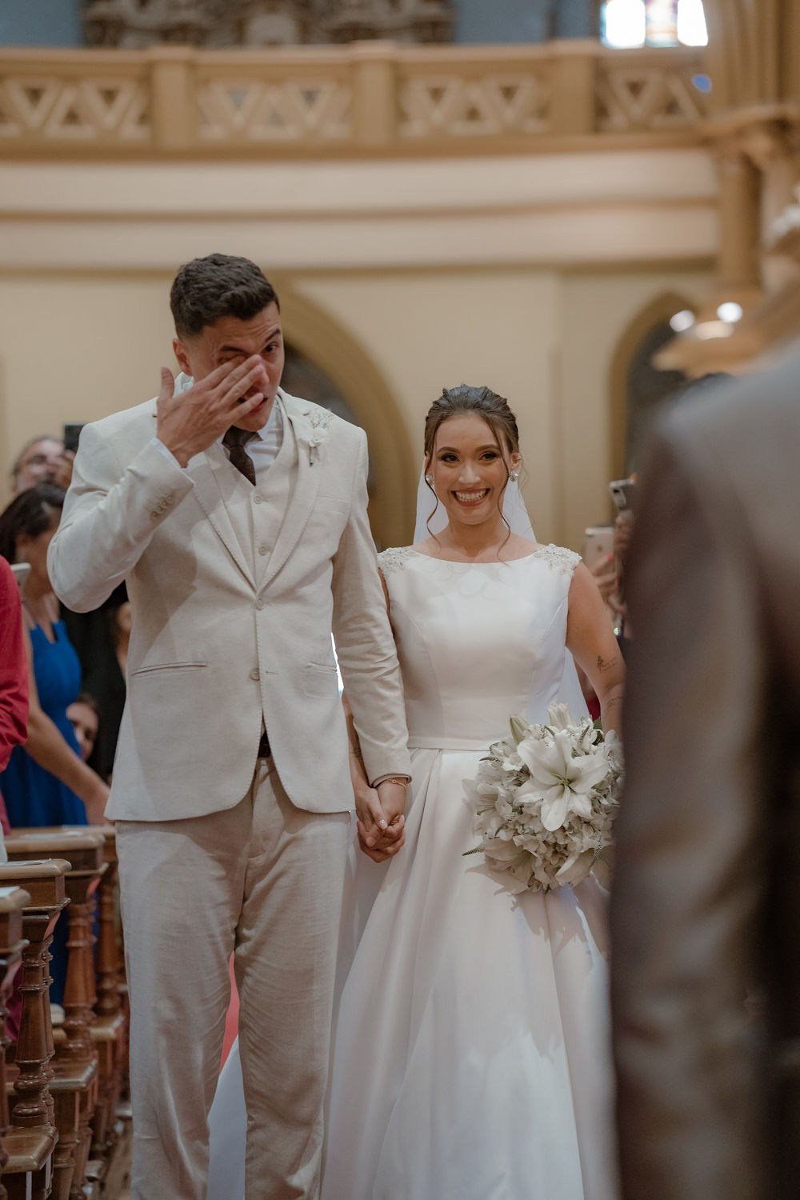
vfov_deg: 23.9
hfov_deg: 16.1
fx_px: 2833
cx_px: 400
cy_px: 600
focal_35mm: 85
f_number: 2.2
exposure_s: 1/250
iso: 2500
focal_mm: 85
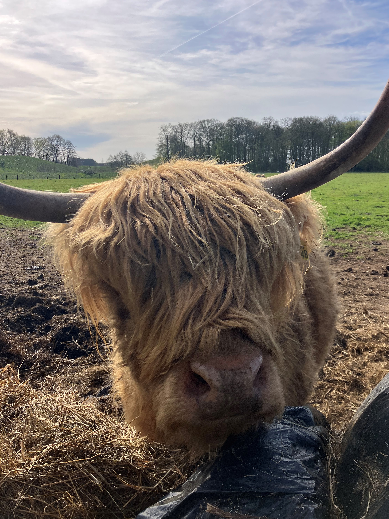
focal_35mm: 30
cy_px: 266
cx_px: 202
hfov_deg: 46.8
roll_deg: -0.6
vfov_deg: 60.0
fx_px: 450
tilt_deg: -11.4
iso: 32
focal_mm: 3.99
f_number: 1.8
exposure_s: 1/2667
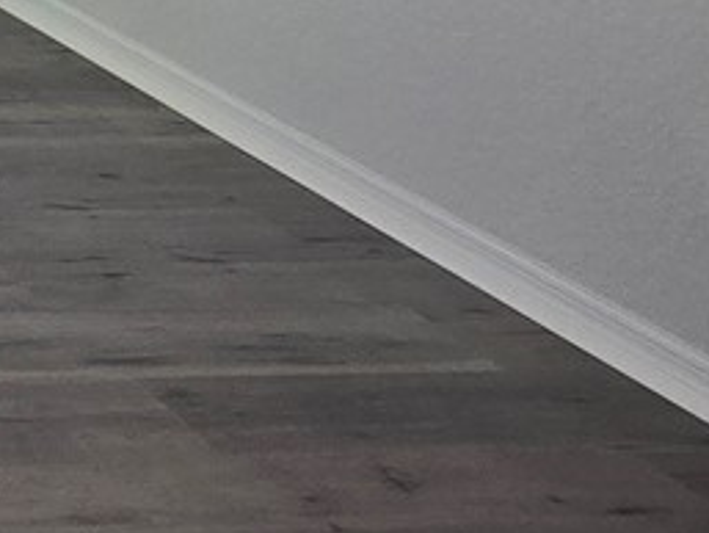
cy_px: -558
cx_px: -938
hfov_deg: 15.3
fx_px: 1660
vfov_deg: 14.7
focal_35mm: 81
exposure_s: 1/132
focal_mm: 2.2
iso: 50
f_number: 2.2
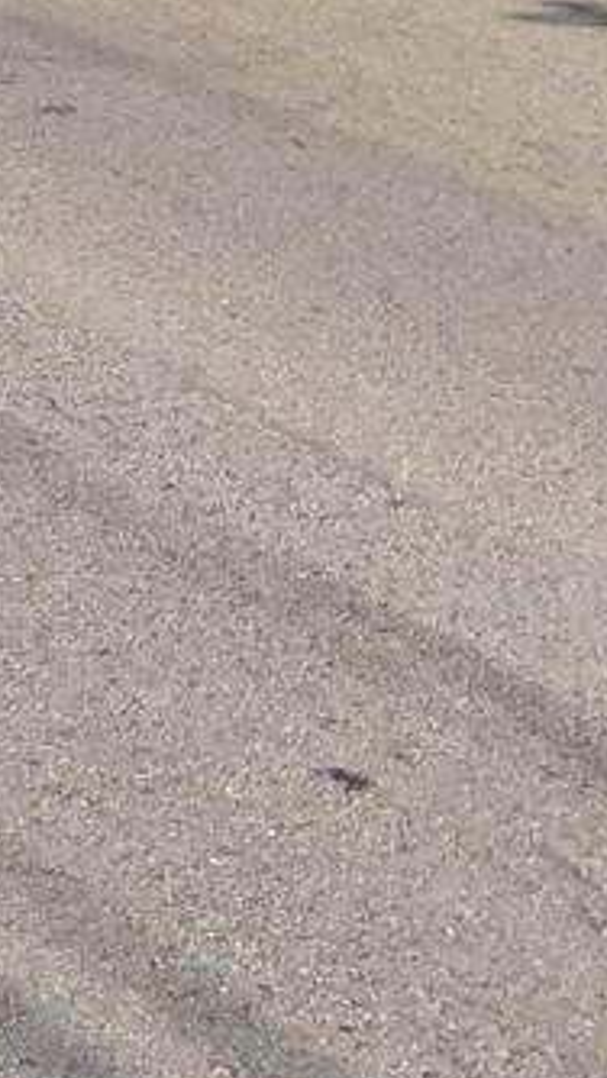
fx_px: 4175
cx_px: -1007
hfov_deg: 7.6
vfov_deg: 13.9
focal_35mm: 146
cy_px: -500
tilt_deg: -1.1
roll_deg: -0.2
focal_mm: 3.99
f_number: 1.8
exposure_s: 1/2404
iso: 20
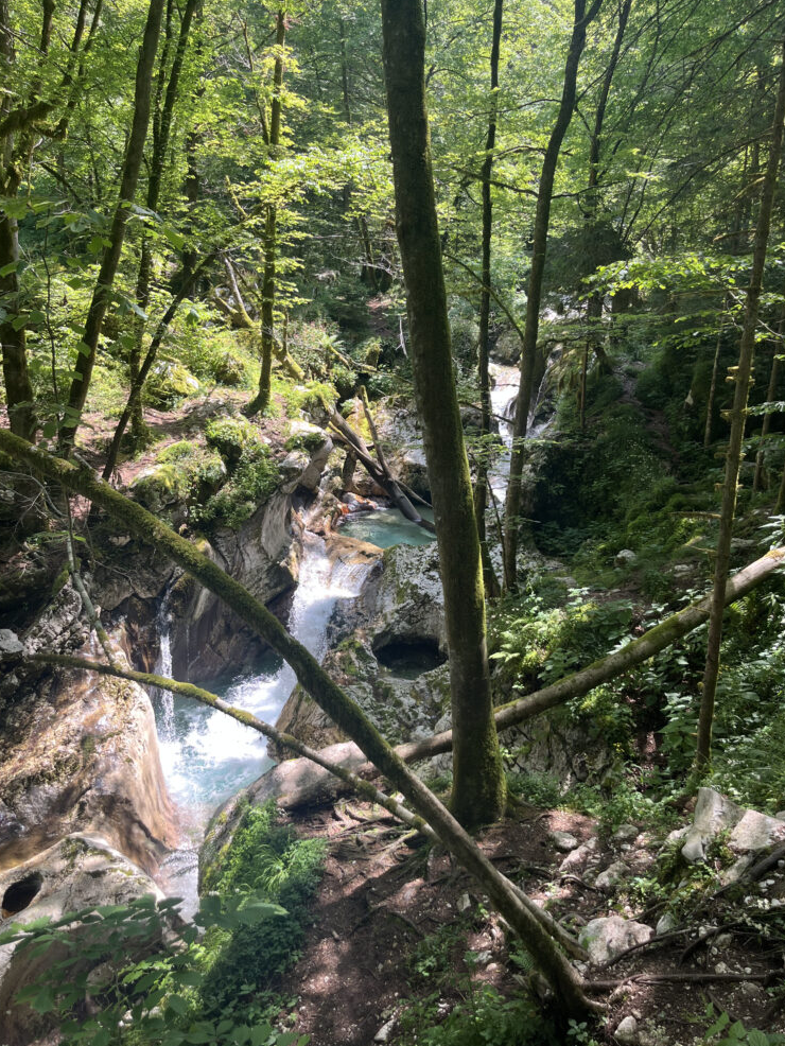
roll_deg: -1.9
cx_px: 391
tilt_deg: -15.8
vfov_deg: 65.3
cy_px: 527
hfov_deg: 51.4
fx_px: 816
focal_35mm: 27
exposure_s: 1/268
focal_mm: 5.1
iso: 40
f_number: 1.6
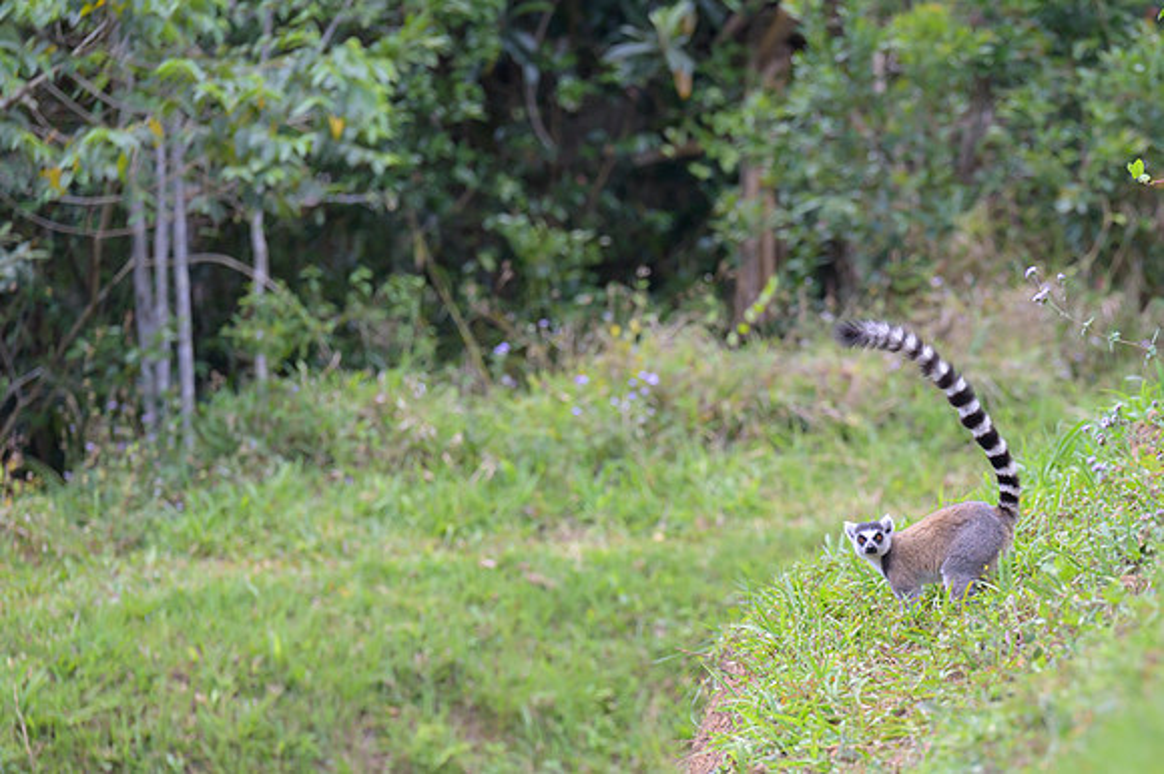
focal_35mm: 272
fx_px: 8790
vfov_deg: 5.0
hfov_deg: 7.6
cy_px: 519
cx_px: 789
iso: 1250
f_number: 4
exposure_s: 1/2000
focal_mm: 200
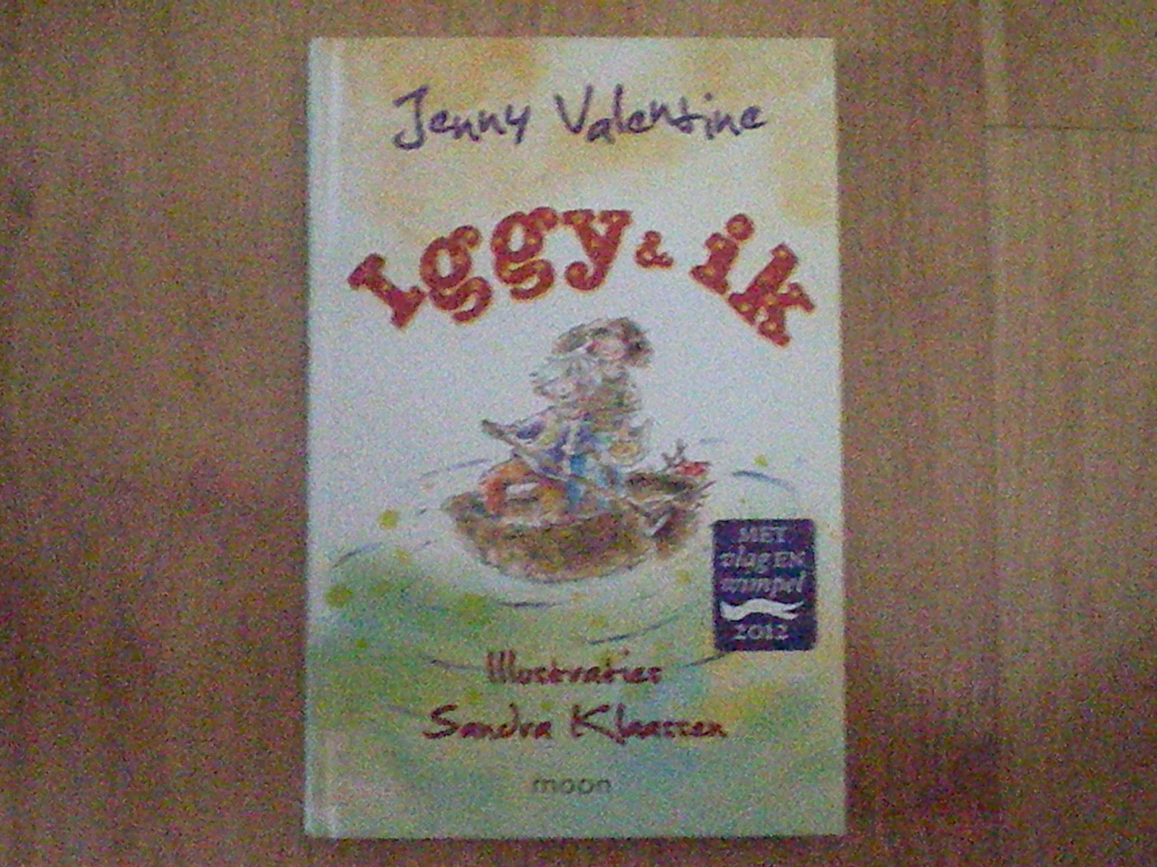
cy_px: 434
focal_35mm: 38
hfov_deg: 49.0
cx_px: 578
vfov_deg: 37.7
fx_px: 1270
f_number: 3.1
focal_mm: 6.3
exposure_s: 1/50
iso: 5364
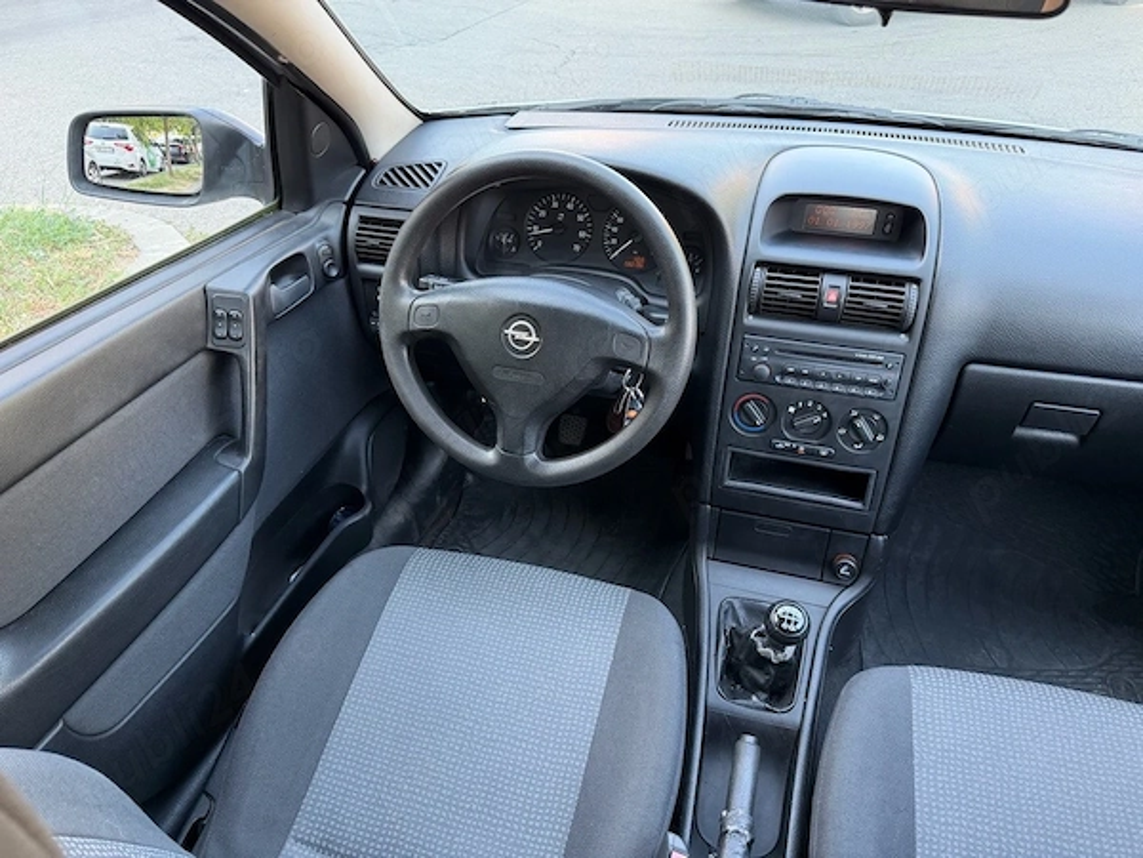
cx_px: 572
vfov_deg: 56.8
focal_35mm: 24
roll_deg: +0.8
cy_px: 429
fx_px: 792
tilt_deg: -34.8
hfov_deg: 71.6
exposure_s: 1/101
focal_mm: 6.76
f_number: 1.78
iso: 200
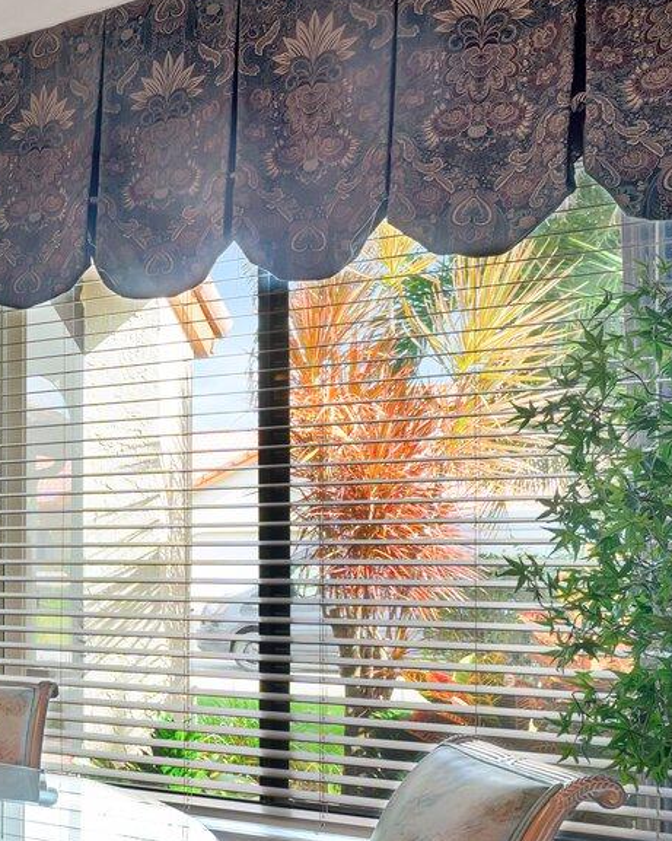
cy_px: 558
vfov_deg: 37.0
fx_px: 1244
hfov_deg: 24.4
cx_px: -300
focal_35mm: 50
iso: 400
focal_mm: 15
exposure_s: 1/4
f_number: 8
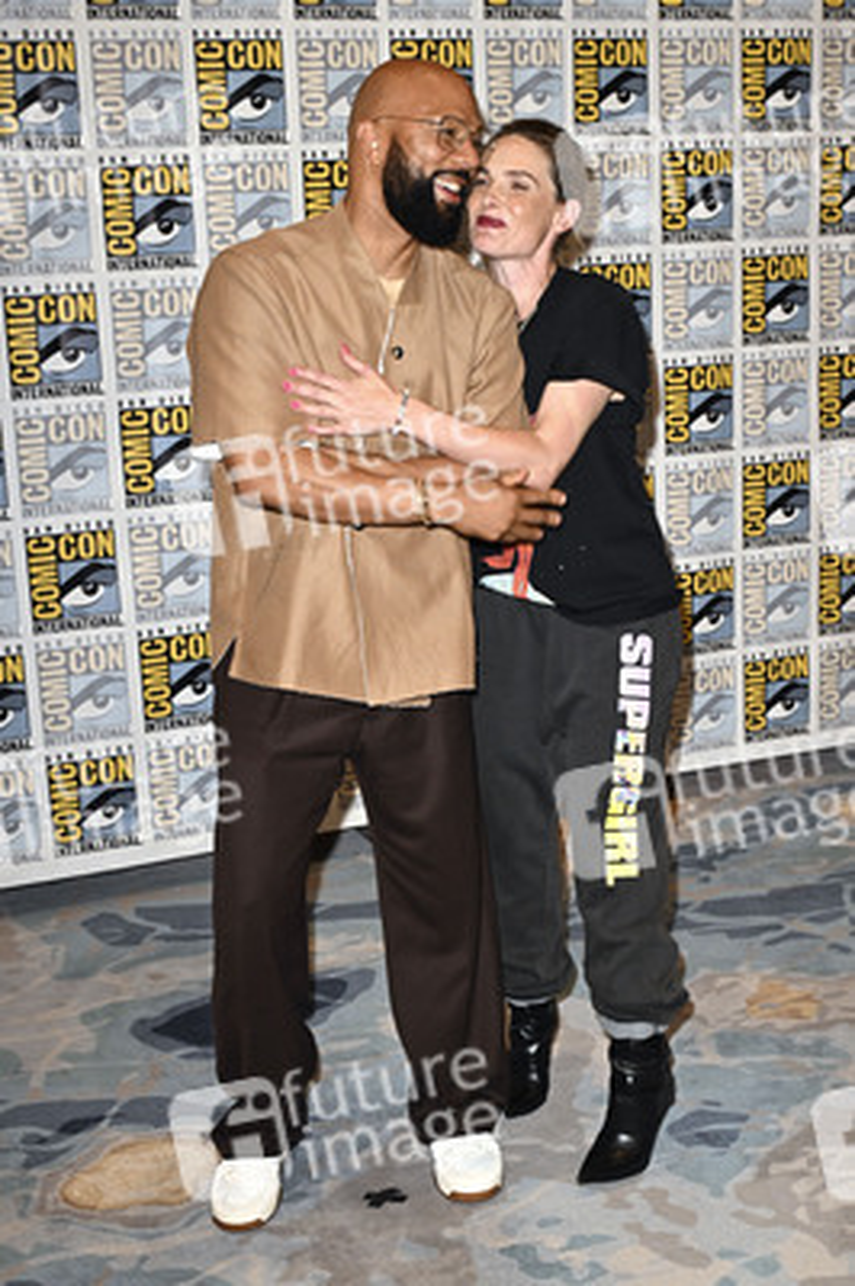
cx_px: 428
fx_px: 1427
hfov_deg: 33.3
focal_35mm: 40
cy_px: 643
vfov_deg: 48.5
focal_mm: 40
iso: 2500
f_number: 5
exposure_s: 1/250
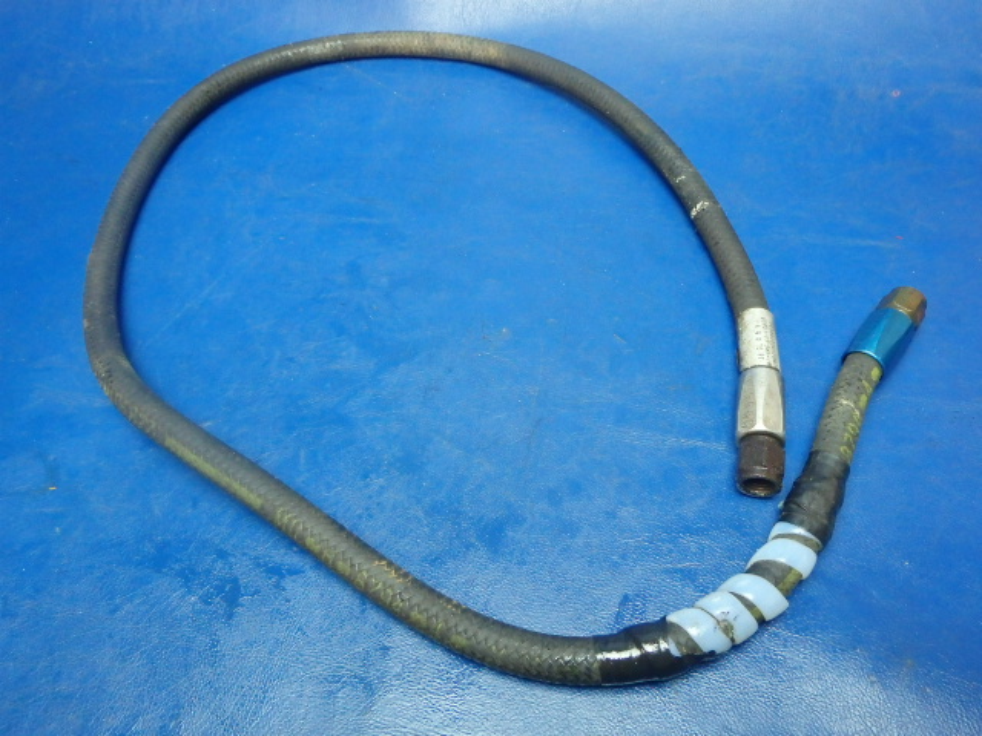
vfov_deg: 49.7
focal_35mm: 28
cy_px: 368
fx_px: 794
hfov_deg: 63.4
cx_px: 491
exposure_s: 1/30
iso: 800
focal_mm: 5
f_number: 3.9
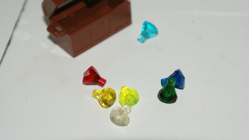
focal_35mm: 95
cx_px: 125
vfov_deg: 12.7
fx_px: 627
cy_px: 58
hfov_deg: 22.5
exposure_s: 1/100
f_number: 6.3
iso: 400
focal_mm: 60
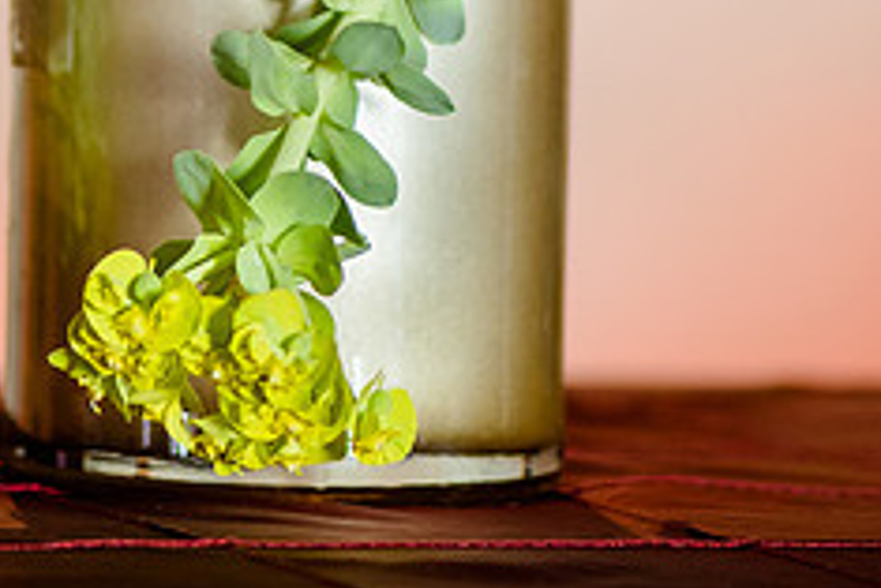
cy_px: -153
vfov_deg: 3.2
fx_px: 10407
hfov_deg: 4.8
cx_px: 217
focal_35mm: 425
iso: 800
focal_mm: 105
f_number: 3
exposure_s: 1/200
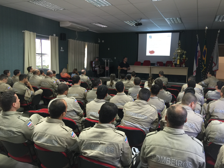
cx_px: 112
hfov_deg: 61.7
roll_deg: -3.4
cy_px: 84
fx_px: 188
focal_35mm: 29
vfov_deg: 48.2
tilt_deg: -8.6
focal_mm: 4.15
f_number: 2.2
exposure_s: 1/15
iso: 40
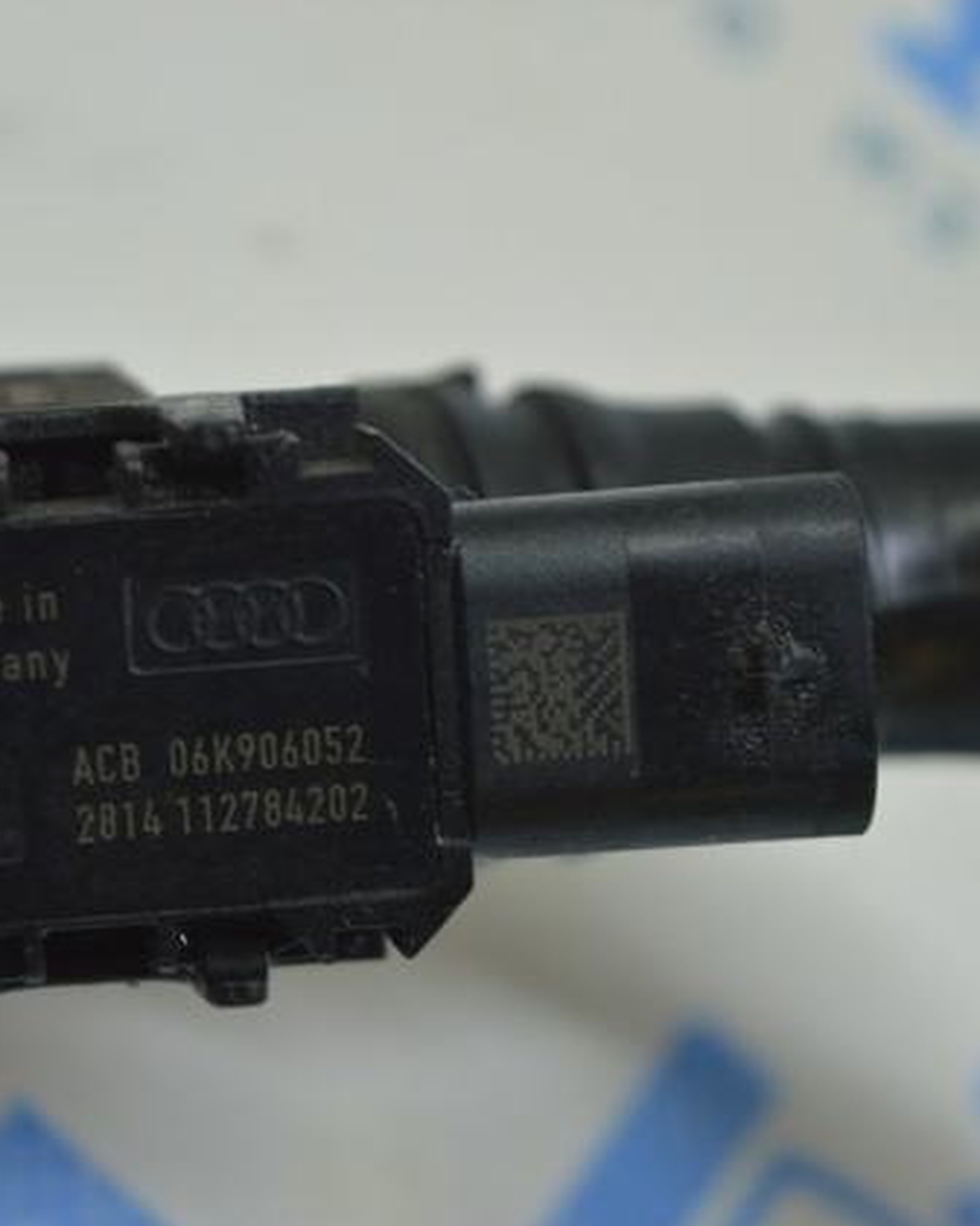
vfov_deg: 16.3
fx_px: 4268
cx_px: 233
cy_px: 614
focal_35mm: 118
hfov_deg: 13.1
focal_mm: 55
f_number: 5.6
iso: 400
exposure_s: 1/40
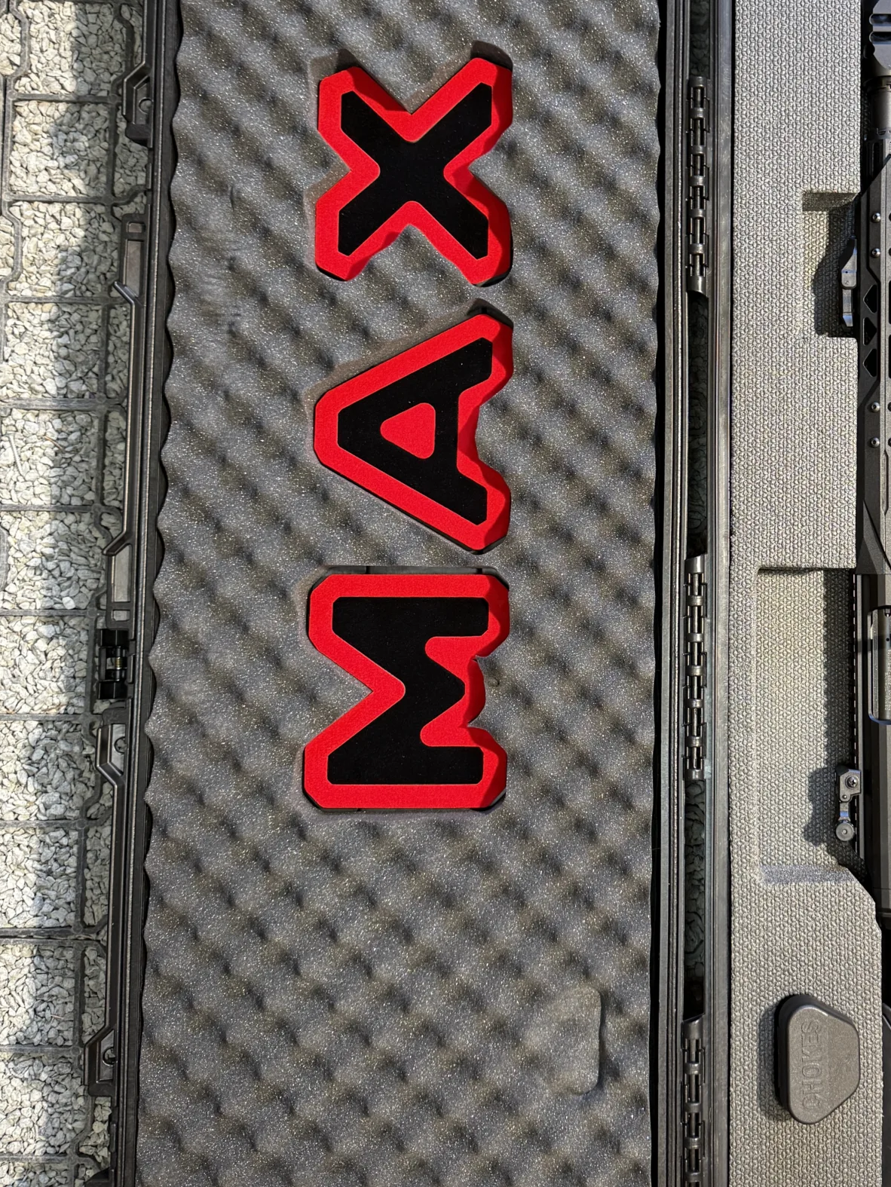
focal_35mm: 39
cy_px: 482
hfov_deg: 35.7
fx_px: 1338
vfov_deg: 47.6
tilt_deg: -85.7
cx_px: 706
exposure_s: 1/50
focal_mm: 6.76
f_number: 1.78
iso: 160
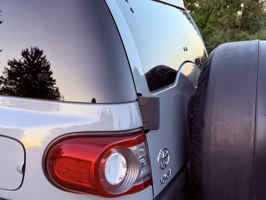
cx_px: 76
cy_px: 116
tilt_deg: -15.9
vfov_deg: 36.7
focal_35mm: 39
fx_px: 300
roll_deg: -0.5
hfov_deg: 46.6
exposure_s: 1/121
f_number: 1.78
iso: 80
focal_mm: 6.76
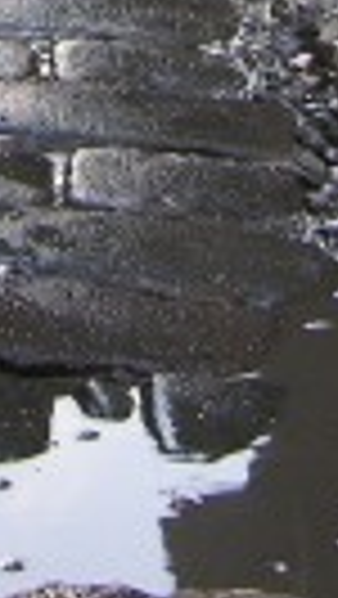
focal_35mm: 265
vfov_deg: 7.7
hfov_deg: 4.6
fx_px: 4214
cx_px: -45
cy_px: -670
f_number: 2.9
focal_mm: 10.7
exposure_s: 1/28.2
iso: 50
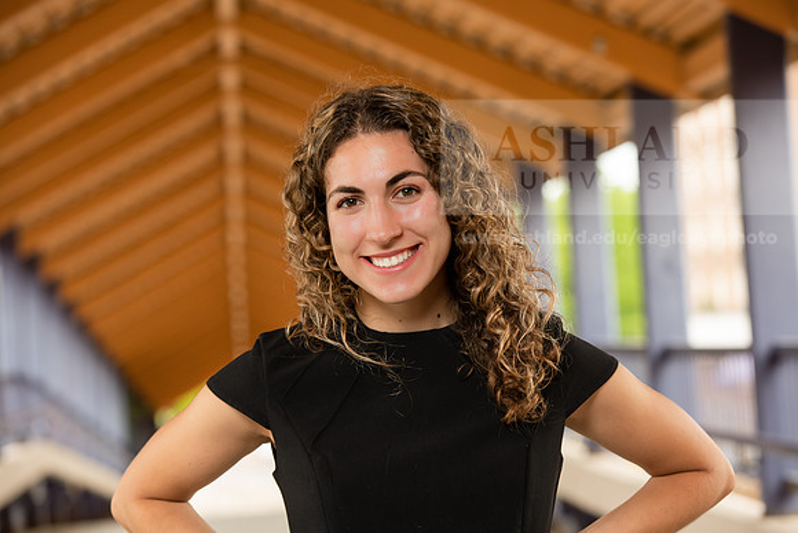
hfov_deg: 15.8
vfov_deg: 10.6
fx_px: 2882
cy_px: 266
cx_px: 399
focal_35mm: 130
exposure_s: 1/200
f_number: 5.6
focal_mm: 130
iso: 400
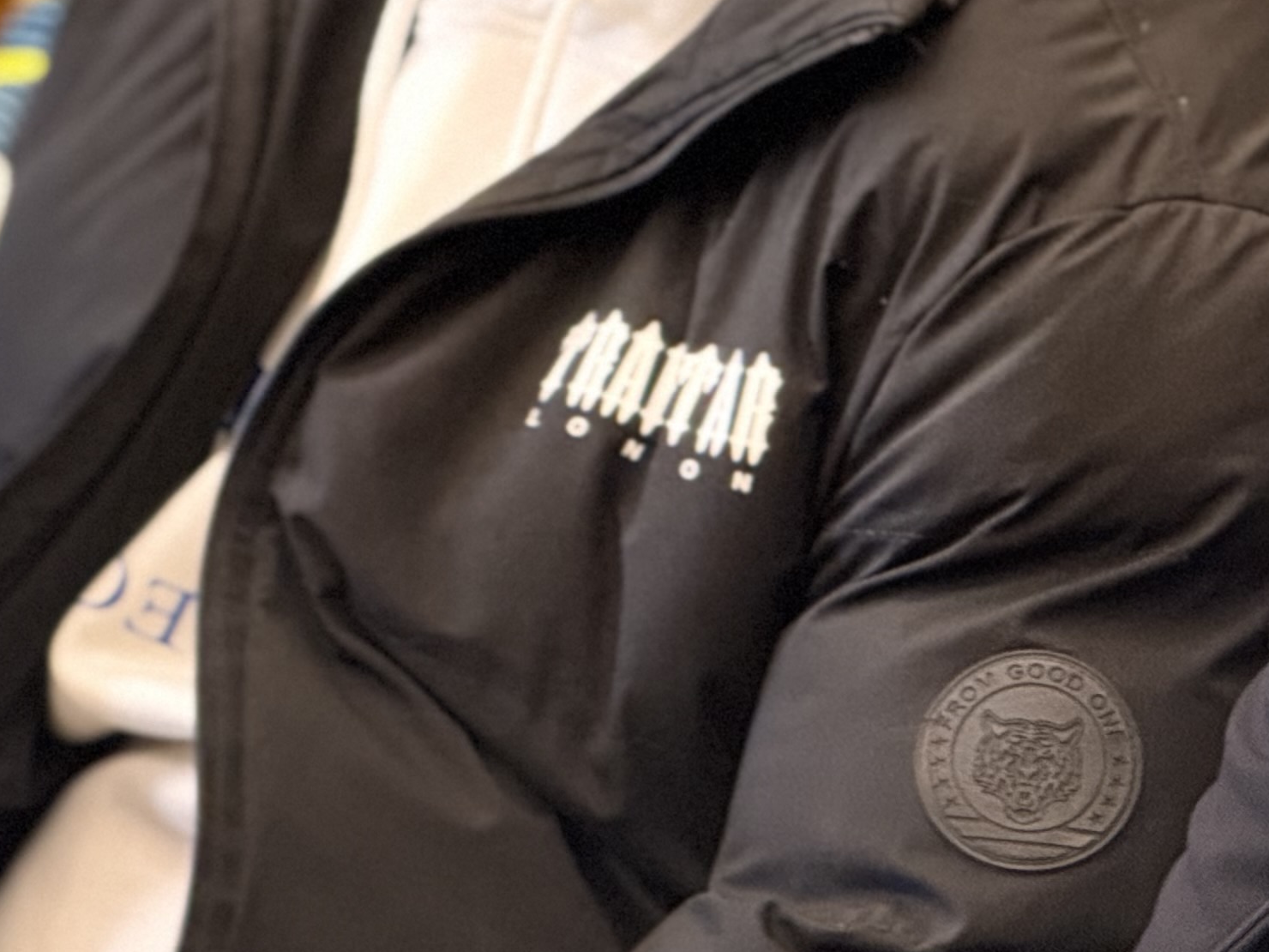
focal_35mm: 327
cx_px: 813
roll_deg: +0.7
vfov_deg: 4.5
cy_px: -68
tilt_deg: -9.5
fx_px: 11988
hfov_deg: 6.1
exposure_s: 1/60
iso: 500
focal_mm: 15.66
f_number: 2.8
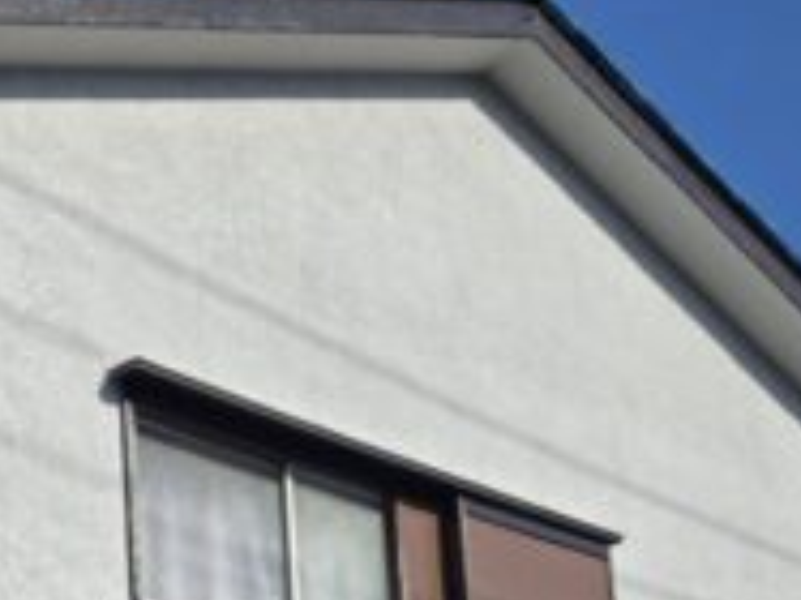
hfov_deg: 22.0
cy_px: 1014
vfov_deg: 15.1
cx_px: 69
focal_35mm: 87
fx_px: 2012
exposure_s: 1/2175
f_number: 1.8
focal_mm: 5.4
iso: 25
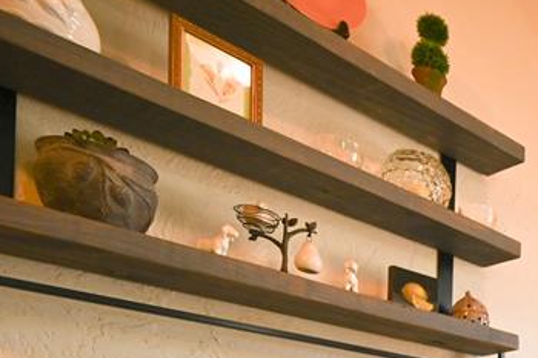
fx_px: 612
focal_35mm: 41
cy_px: 485
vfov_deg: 26.7
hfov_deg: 32.8
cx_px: 726
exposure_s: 1/125
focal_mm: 14
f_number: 4
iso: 640
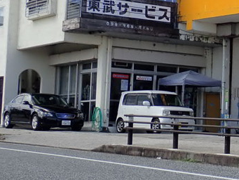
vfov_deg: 12.3
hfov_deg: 15.6
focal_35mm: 120
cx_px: 312
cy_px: 41
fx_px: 829
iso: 100
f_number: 4
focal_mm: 7.34
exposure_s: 1/500
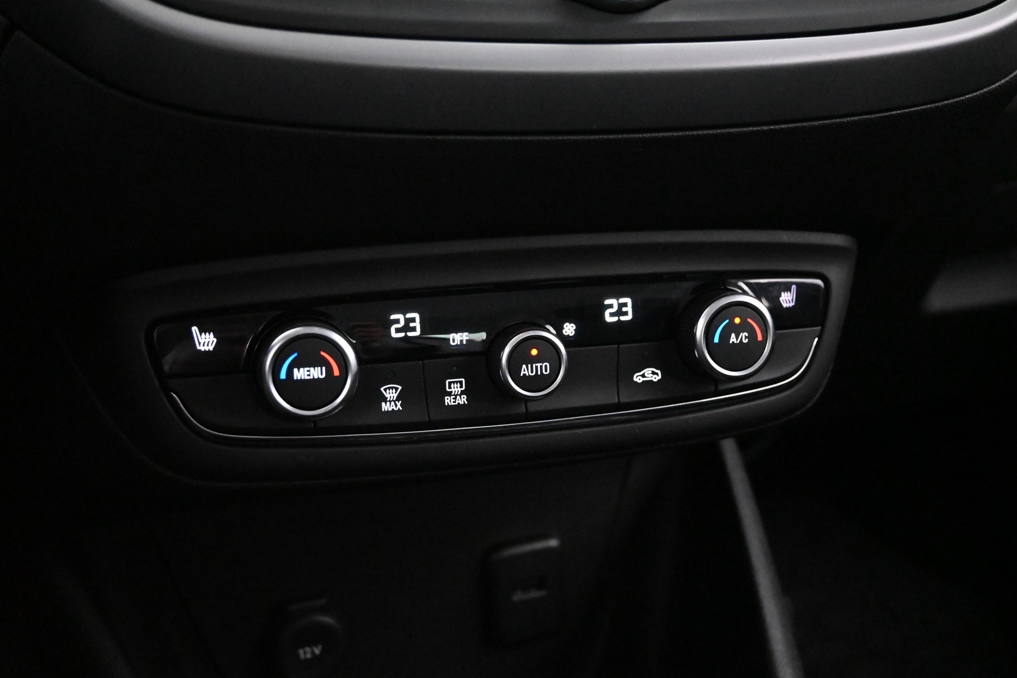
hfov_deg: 48.7
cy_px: 339
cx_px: 508
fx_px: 1123
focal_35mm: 40
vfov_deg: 33.6
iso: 11400
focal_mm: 26.5
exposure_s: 1/40
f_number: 4.5
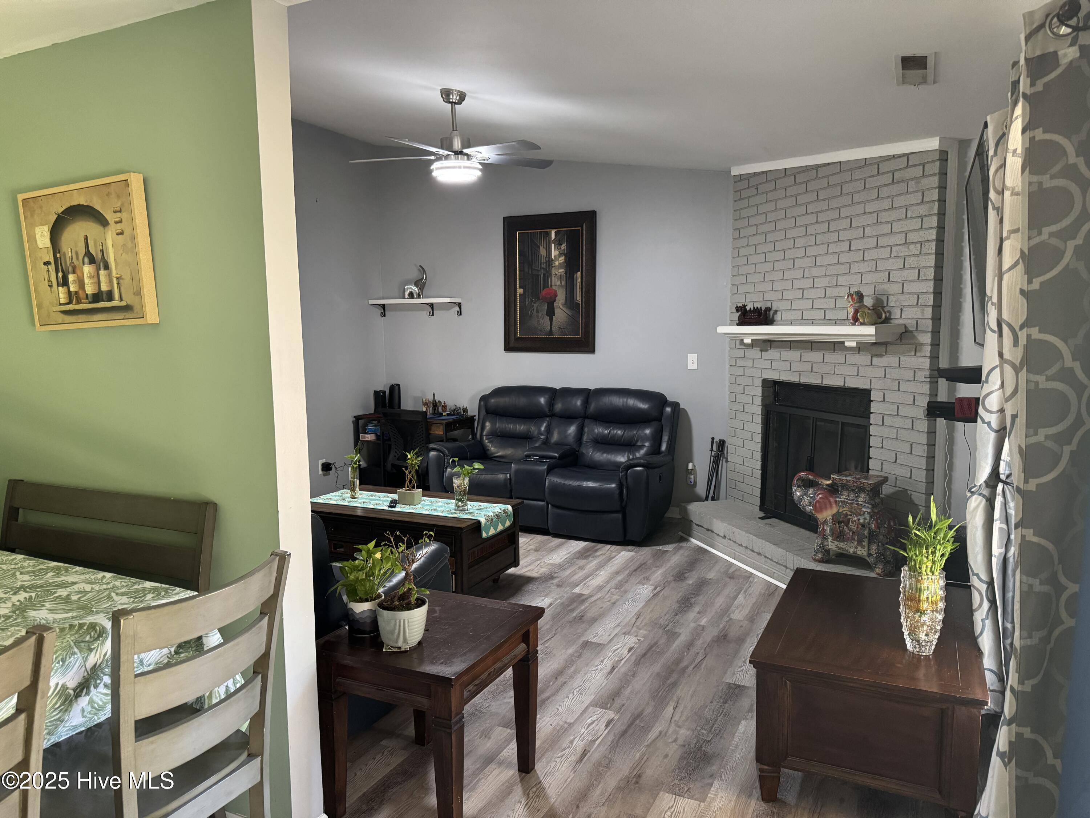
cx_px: 545
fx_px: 756
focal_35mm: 24
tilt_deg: -6.5
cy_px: 409
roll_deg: +0.3
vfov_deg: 56.8
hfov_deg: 71.6
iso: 640
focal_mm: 6.76
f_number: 1.78
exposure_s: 1/40
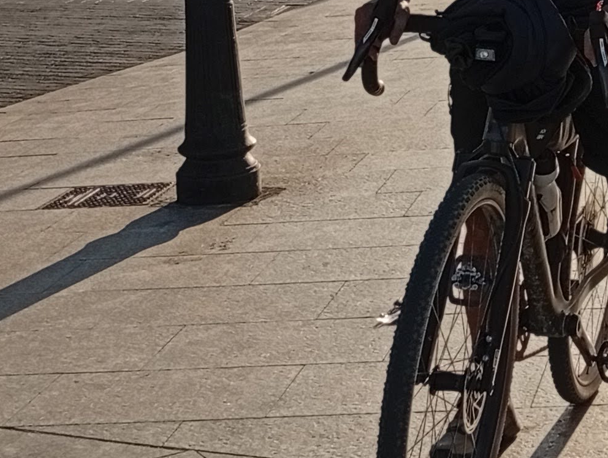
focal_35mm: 111
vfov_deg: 12.8
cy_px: -196
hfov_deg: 17.1
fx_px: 1952
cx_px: 678
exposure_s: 1/656
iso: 50
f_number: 1.8
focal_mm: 3.98
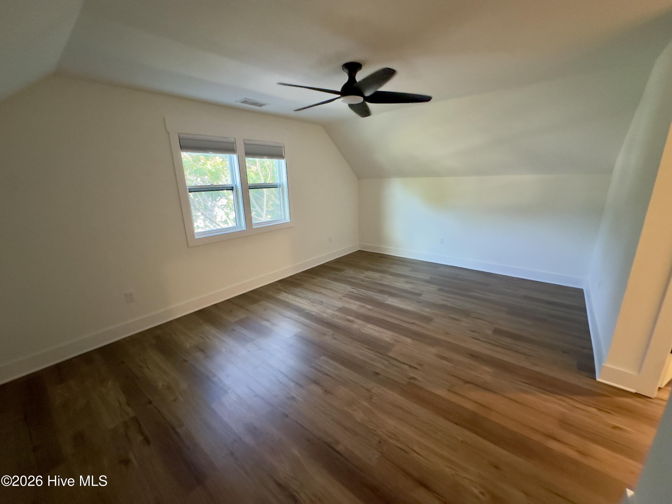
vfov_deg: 85.7
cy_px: 252
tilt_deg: -15.0
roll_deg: +1.5
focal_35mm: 14
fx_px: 272
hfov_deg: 102.1
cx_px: 336
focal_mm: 2.22
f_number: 2.2
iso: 640
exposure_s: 1/60
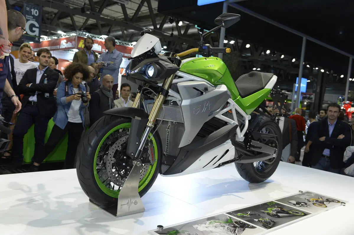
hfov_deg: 55.8
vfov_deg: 38.8
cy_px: 118
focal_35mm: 34
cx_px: 177
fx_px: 334
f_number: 5.6
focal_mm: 34
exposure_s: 1/125
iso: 1000
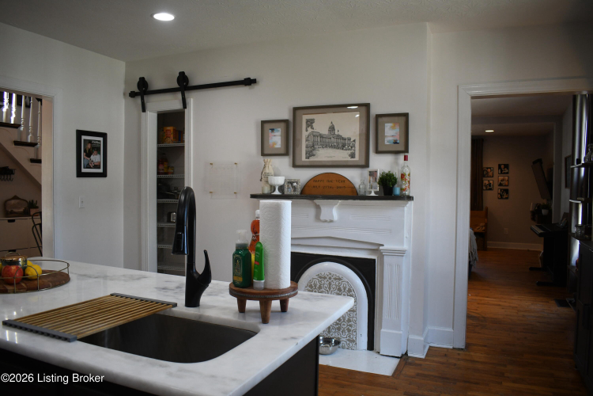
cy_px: 198
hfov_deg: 67.4
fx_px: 445
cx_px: 296
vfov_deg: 47.9
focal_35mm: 27
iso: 1000
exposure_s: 1/200
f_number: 3.5
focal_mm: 18
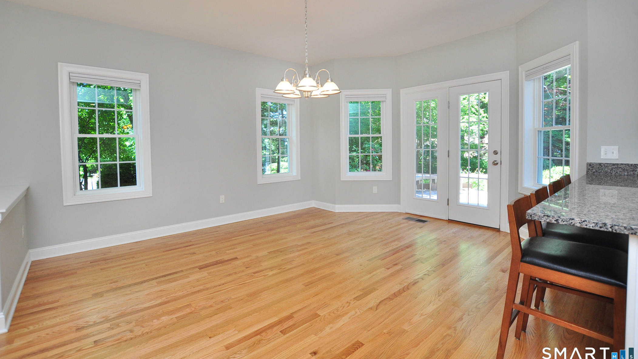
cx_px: 316
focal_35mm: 16
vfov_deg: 66.7
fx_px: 271
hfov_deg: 99.4
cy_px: 150
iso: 400
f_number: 4.5
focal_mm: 10
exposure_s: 1/100
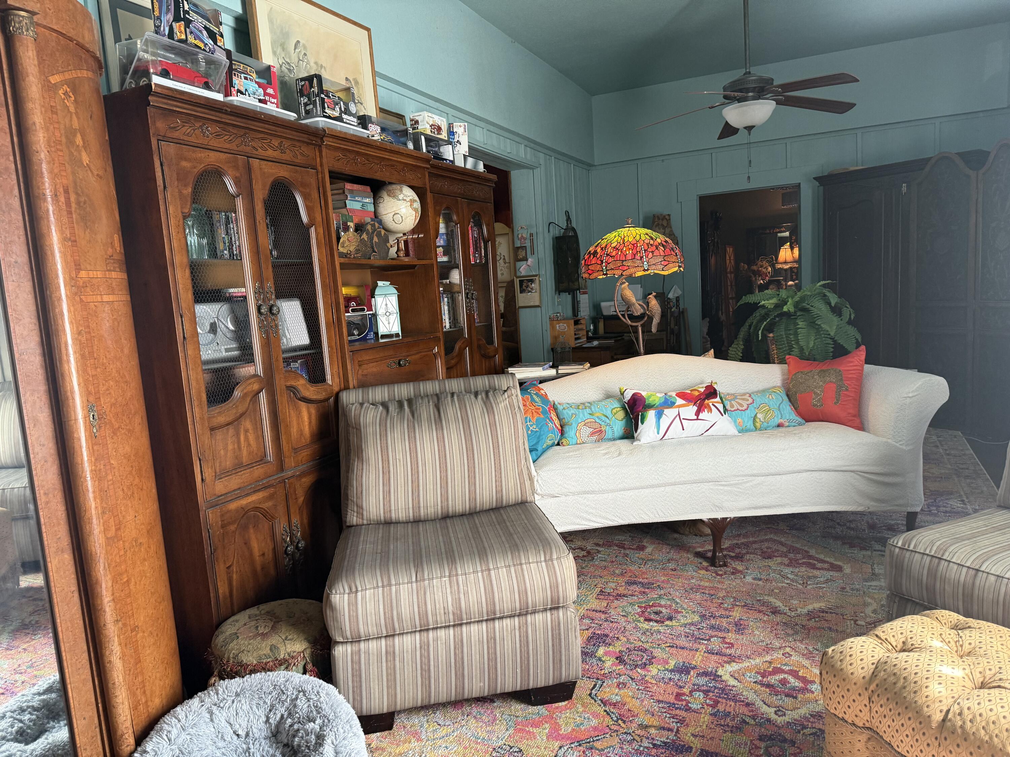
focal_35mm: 24
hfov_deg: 71.6
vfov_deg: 56.8
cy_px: 378
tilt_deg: -6.2
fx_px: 700
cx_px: 505
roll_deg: +5.5
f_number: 1.78
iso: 200
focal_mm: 6.76
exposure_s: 1/77
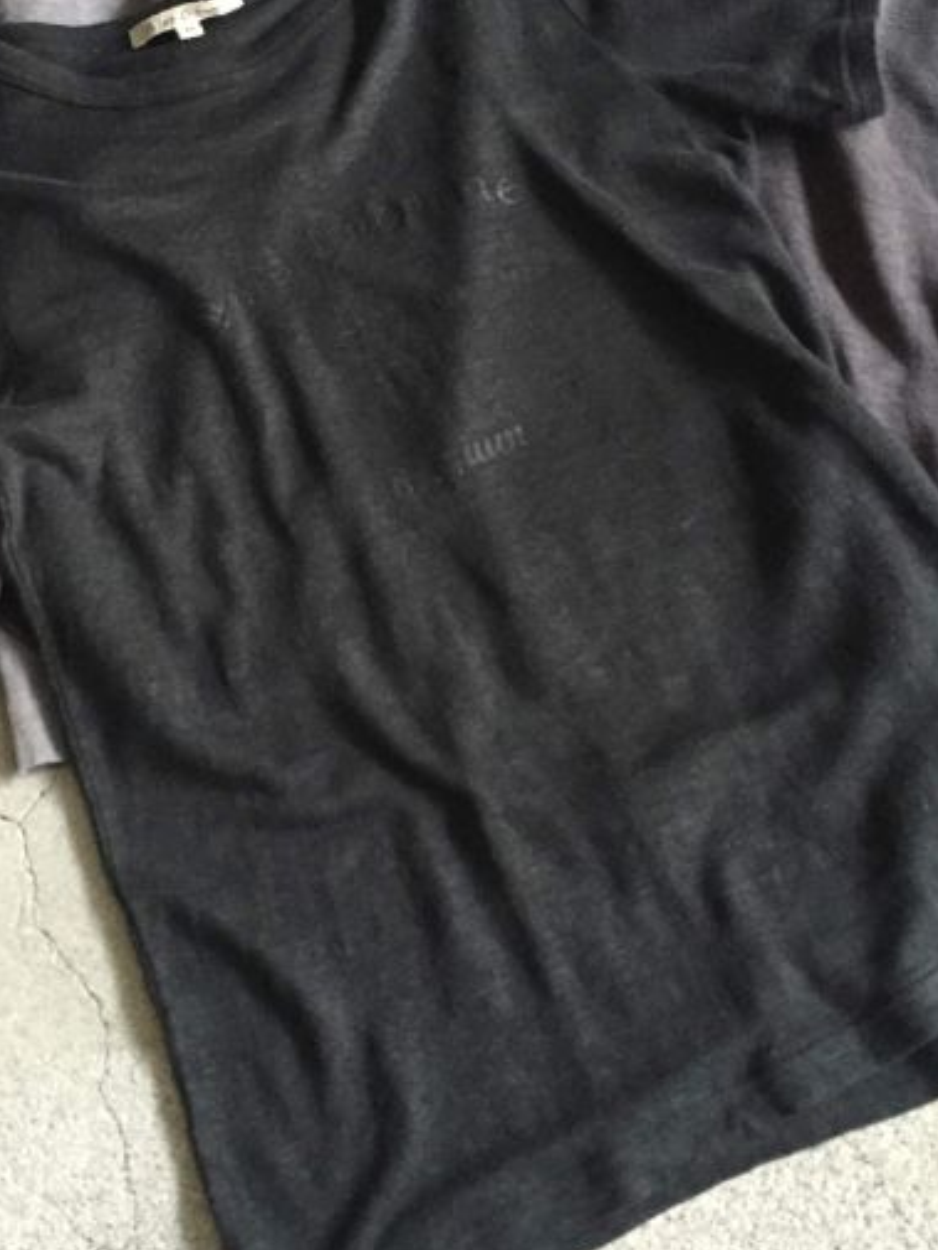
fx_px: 1770
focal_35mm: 49
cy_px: 415
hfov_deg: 29.7
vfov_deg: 38.5
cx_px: 413
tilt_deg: -65.5
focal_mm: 4.15
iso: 250
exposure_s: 1/30
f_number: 2.2
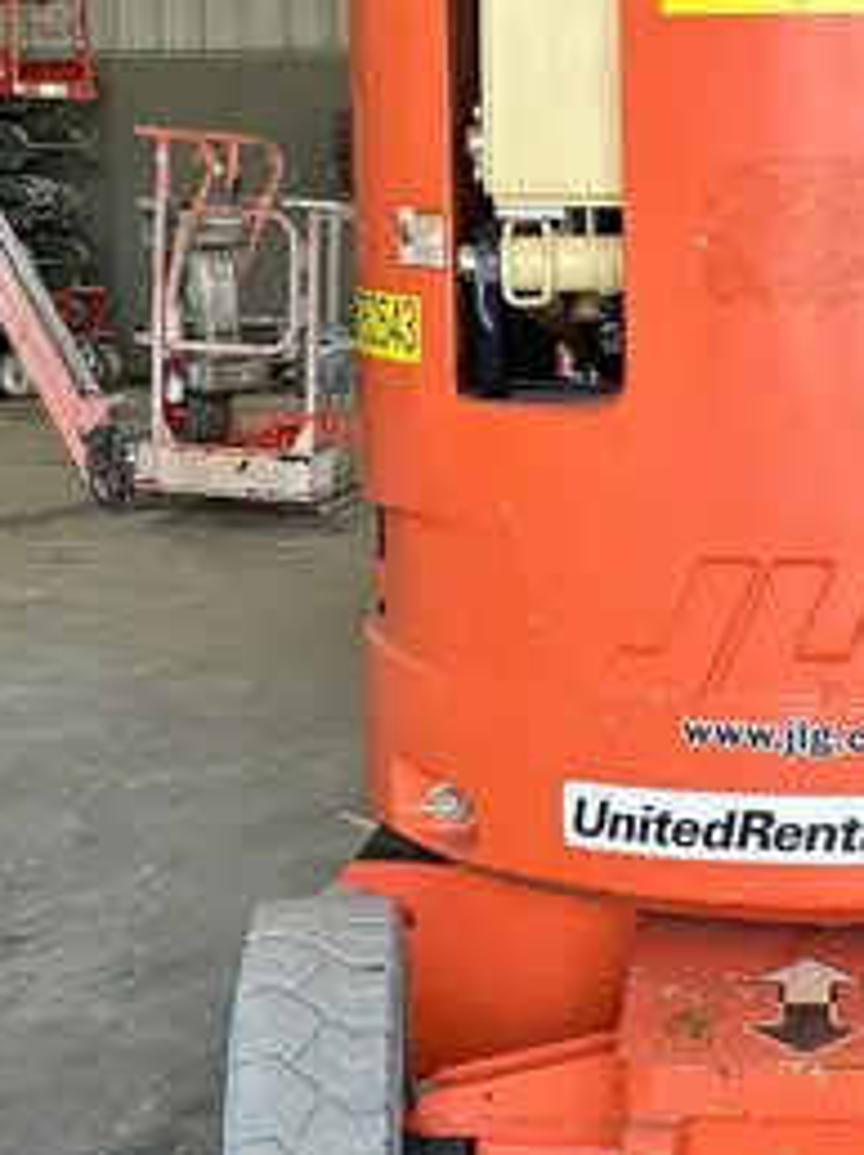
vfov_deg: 26.4
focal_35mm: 74
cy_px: 566
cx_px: 757
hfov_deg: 19.5
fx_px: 2467
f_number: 1.5
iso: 50
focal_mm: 5.7
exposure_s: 1/121
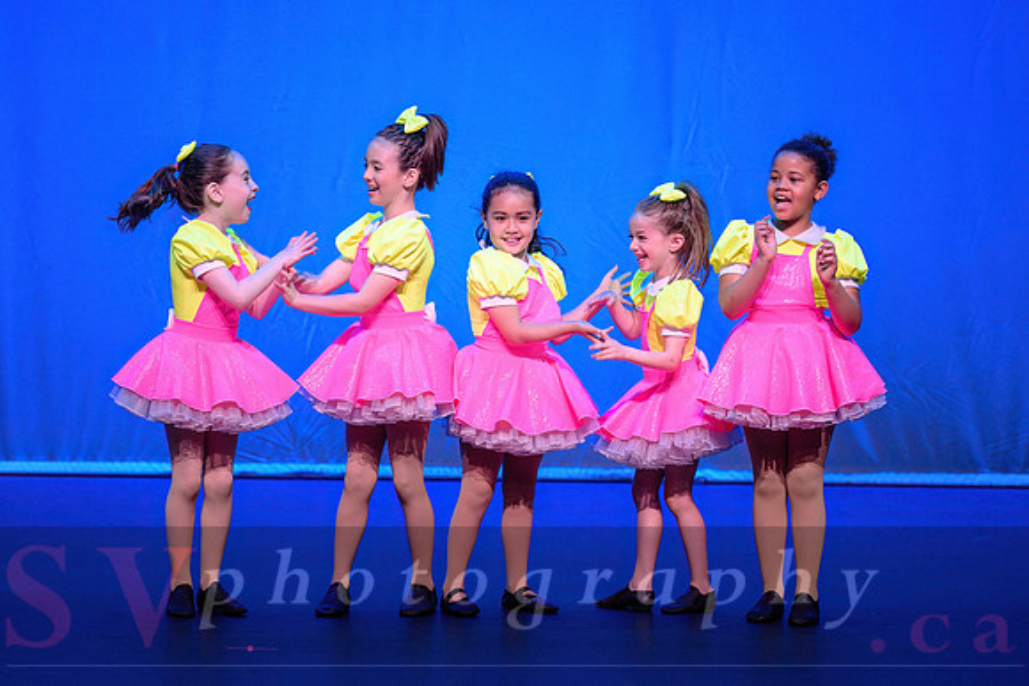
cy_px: 282
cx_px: 513
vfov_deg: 5.4
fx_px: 7265
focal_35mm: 254
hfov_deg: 8.1
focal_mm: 200
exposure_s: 1/320
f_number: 2.8
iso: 1250
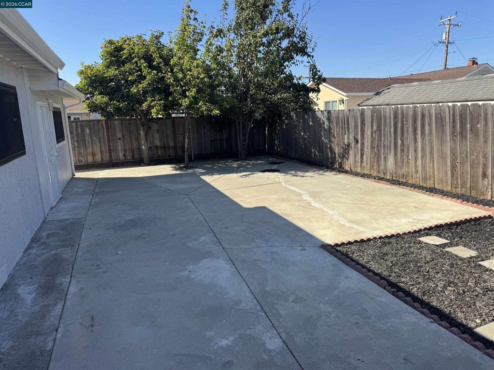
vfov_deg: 56.8
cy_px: 185
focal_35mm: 24
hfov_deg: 71.6
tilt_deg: -12.7
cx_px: 247
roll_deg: +1.6
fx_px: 343
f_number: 1.78
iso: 80
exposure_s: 1/2506
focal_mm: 6.76
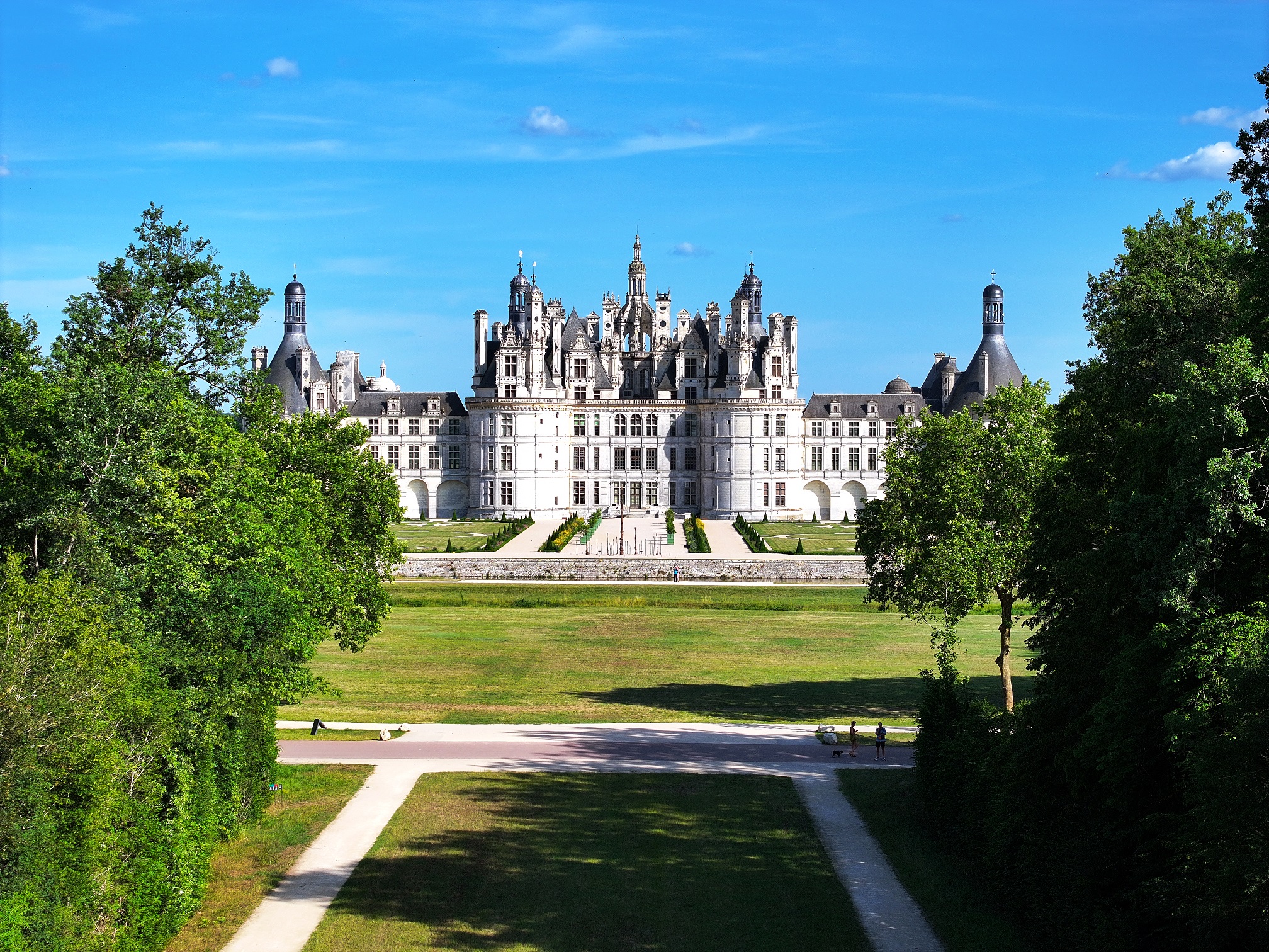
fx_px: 2566
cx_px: 634
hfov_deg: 27.8
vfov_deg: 21.0
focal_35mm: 70
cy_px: 476
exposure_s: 1/1250
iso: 100
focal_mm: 19.35
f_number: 2.8
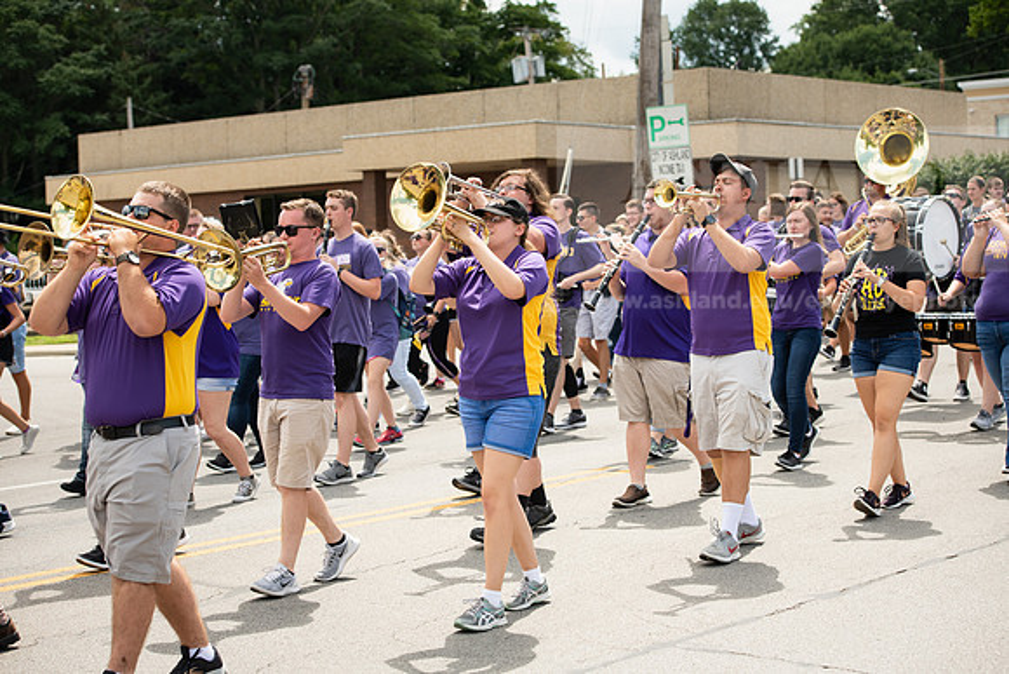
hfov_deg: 28.8
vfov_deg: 19.5
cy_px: 337
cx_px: 504
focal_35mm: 70
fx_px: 1962
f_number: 5.6
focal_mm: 70
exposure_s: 1/640
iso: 250
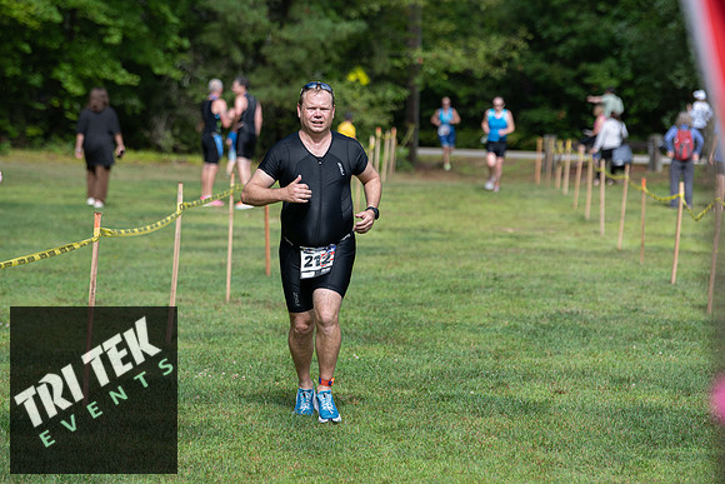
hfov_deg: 12.1
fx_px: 3424
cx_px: 362
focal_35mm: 170
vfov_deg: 8.1
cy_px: 242
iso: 200
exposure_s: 1/1250
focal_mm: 170
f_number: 4.5
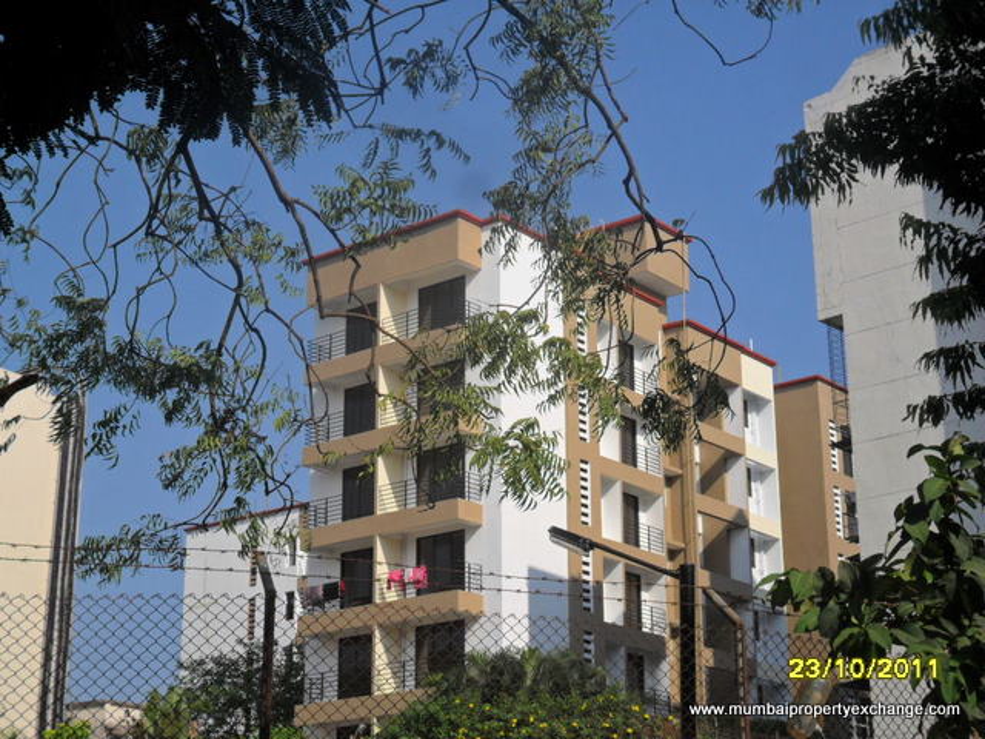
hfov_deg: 30.7
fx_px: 1793
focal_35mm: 63
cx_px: 492
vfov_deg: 23.3
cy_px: 370
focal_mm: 11.2
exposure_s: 1/750
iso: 100
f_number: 5.6
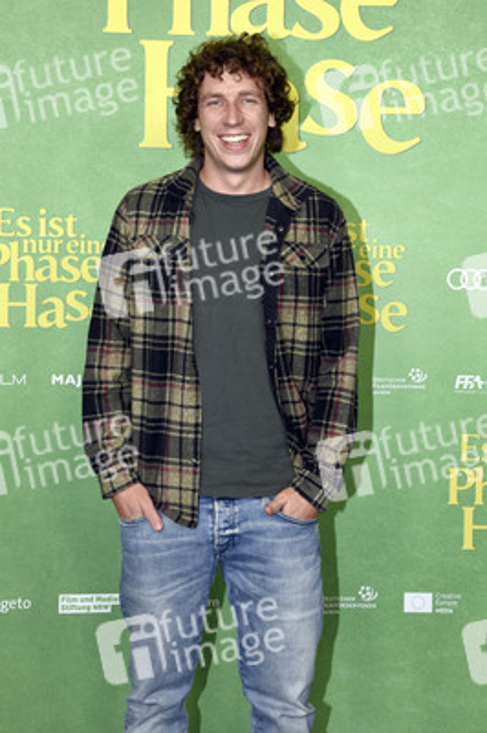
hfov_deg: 26.9
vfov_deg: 39.6
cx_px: 244
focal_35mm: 50
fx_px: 1016
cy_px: 366
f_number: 6.3
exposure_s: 1/125
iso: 500
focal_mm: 50
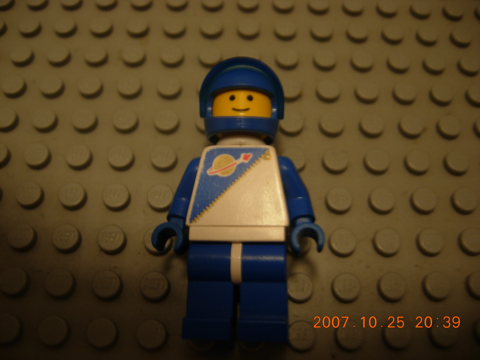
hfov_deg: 51.4
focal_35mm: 36
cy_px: 180
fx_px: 499
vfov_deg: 39.7
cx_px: 240
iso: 79
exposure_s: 1/4
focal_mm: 7.5
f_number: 2.7
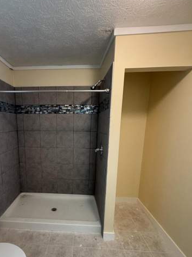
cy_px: 149
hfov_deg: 67.1
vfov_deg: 84.0
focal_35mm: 19
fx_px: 141
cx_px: 67
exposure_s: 1/60
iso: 250
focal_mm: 2.22
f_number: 2.2
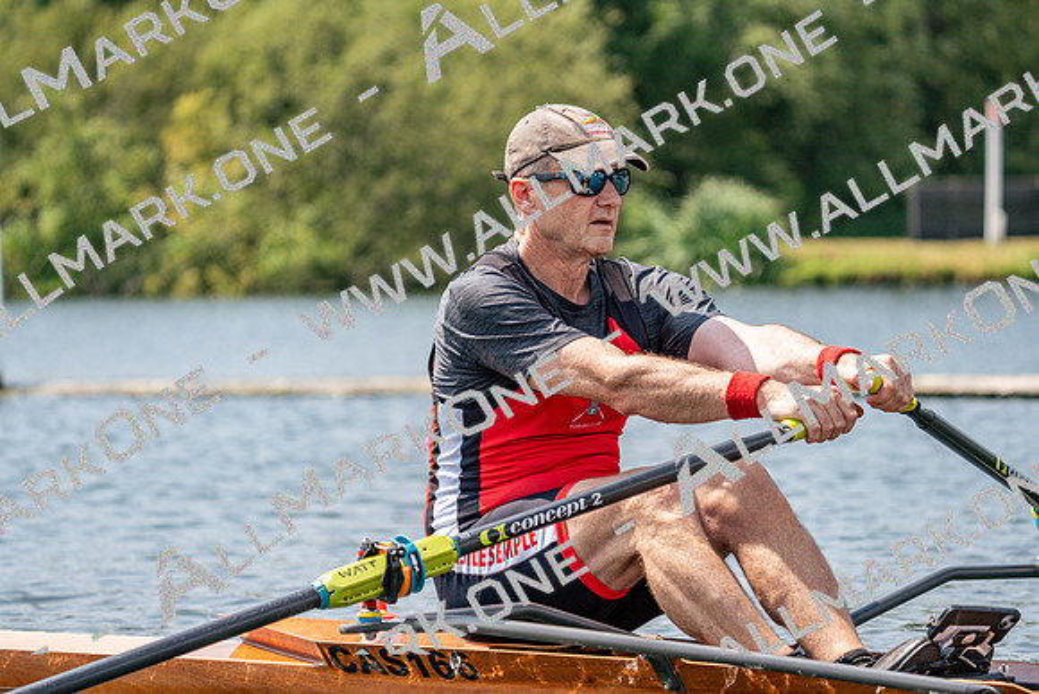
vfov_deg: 6.9
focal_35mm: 200
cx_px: 520
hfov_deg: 10.3
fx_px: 5773
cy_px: 347
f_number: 5.6
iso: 320
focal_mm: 200
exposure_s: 1/1600
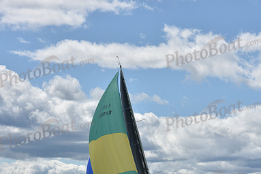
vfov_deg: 9.5
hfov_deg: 14.3
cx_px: 130
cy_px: 159
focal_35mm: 144
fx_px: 1043
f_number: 13
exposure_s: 1/800
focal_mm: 95
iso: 250
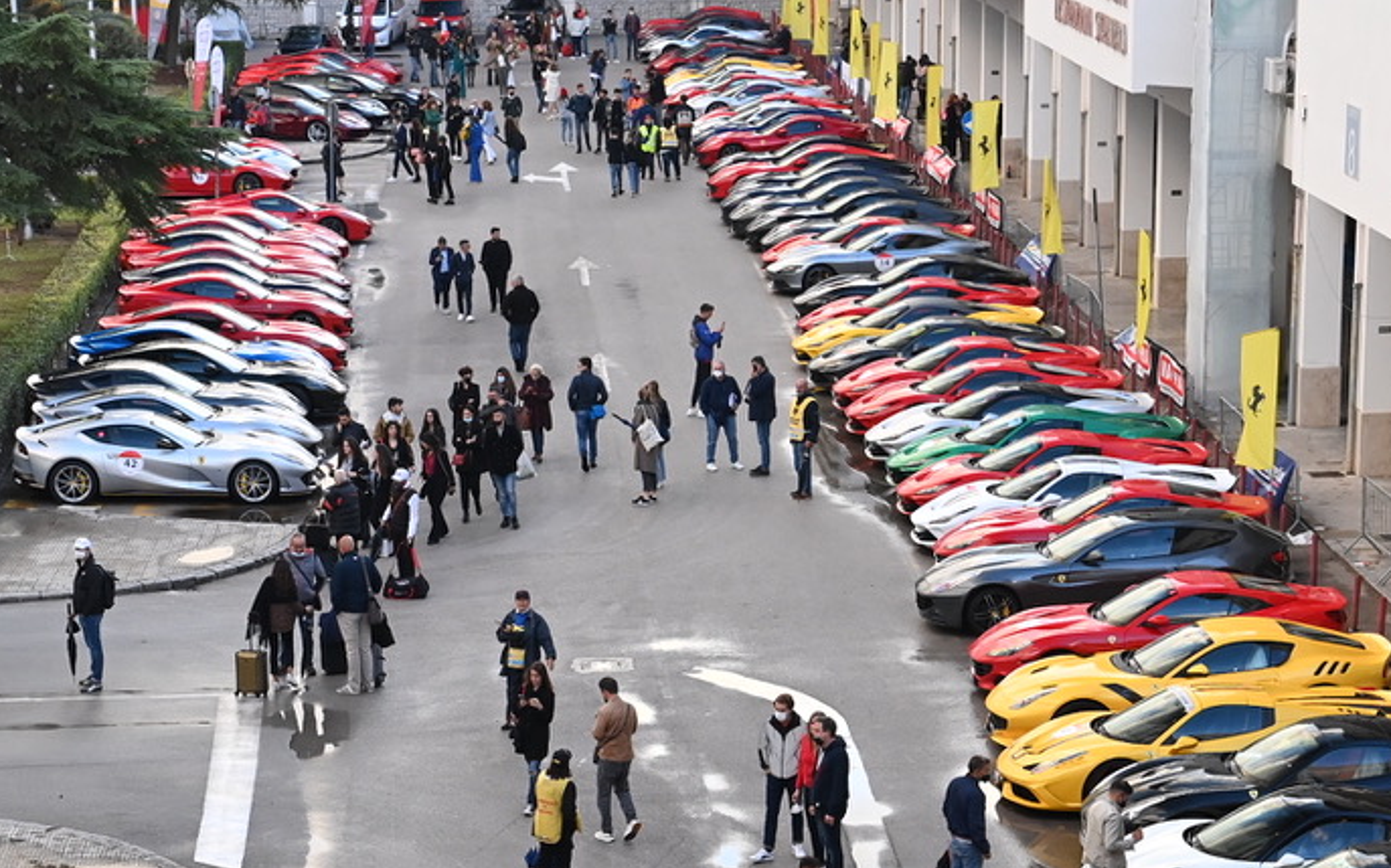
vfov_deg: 11.4
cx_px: 660
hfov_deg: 18.3
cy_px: 780
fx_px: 4321
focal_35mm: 114
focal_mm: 60
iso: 3200
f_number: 8
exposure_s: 1/250
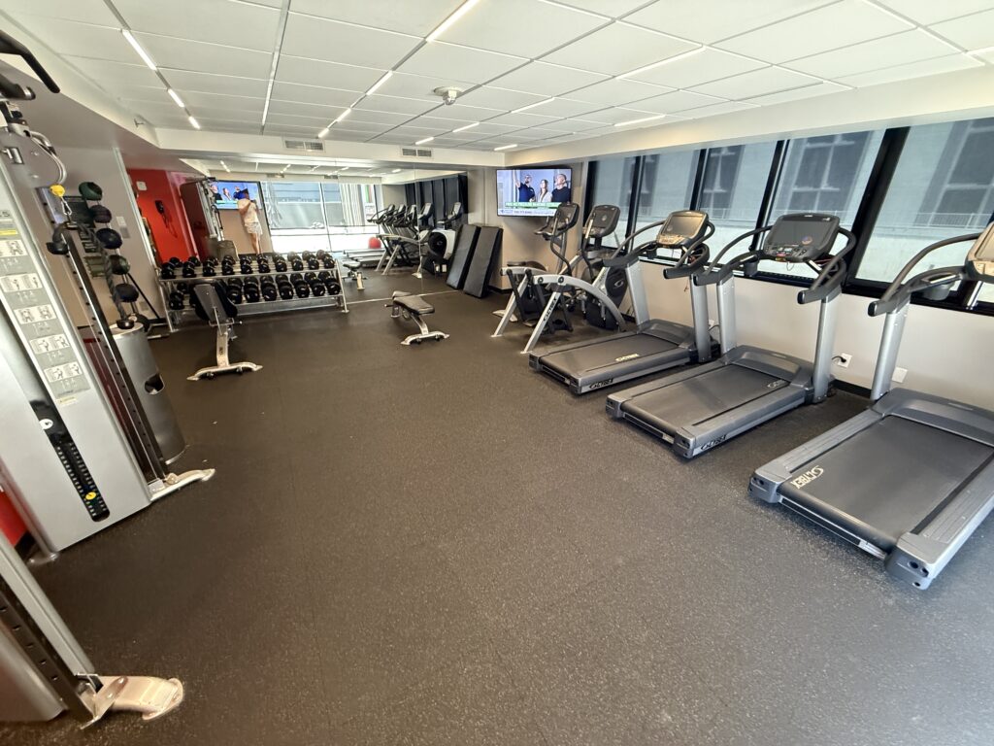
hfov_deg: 102.1
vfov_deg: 85.7
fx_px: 402
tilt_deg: -23.5
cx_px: 497
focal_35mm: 14
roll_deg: -0.9
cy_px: 373
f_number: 2.2
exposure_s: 1/60
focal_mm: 2.22
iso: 800
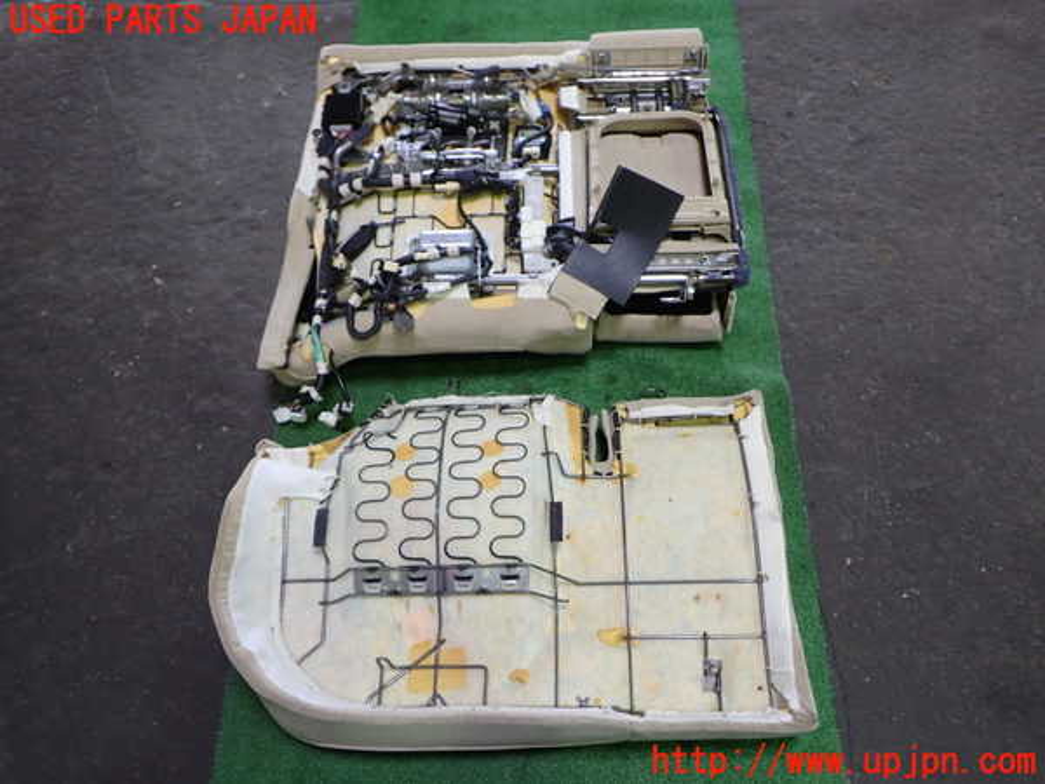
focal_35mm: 30
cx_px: 522
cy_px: 392
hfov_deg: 60.0
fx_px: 906
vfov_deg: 46.8
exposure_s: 1/50
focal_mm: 5.4
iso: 200
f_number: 2.3
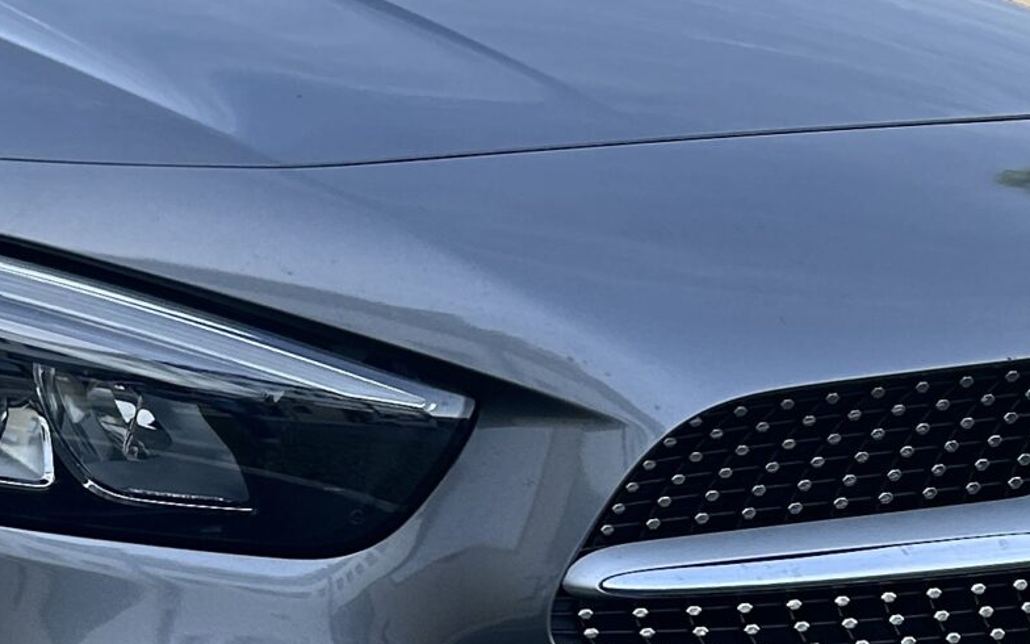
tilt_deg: -10.4
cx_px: 50
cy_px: 149
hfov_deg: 22.3
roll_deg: +0.4
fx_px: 2526
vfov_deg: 14.5
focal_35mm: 90
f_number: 1.5
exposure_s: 1/1621
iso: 50
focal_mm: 5.7
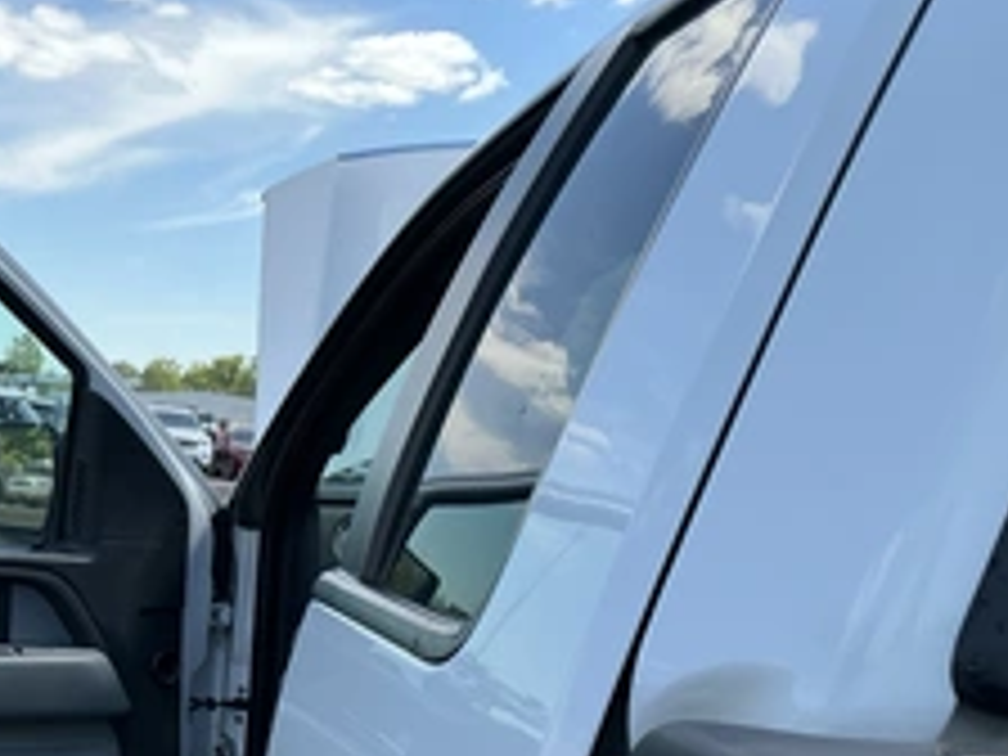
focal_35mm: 50
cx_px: 216
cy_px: 626
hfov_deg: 37.0
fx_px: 1456
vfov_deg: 28.4
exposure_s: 1/944
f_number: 1.8
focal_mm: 3
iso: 25
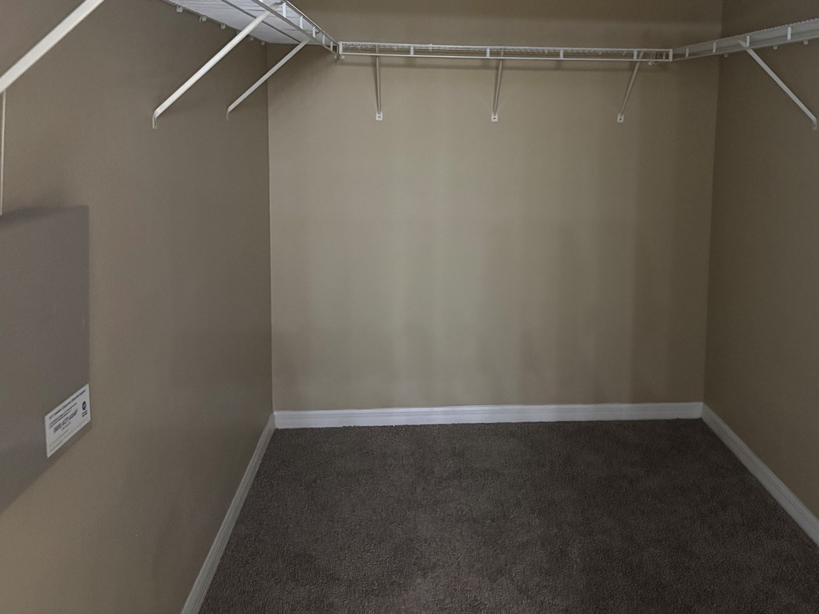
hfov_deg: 52.1
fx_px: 828
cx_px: 512
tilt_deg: -6.1
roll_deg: +0.4
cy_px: 203
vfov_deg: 40.2
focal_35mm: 35
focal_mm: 5.96
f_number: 1.6
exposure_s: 1/30
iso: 1000
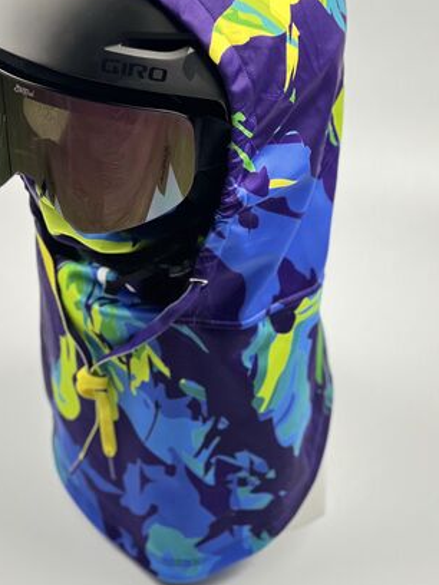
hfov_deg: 12.3
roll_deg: +2.4
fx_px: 2029
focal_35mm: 120
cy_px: 214
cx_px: 173
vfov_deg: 16.4
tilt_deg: -37.5
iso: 250
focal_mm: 9
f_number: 2.8
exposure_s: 1/33
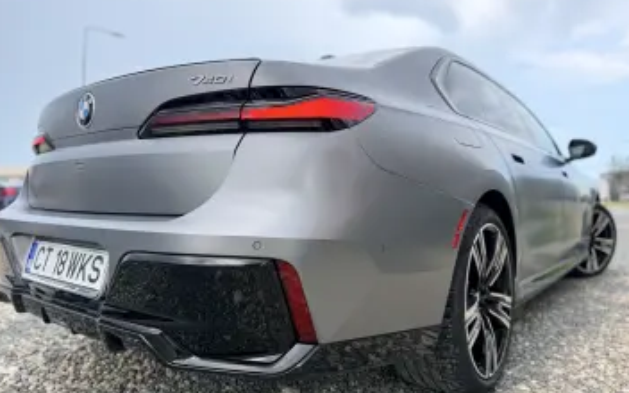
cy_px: 186
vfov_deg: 47.6
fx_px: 446
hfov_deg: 70.4
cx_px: 309
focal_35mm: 26
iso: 100
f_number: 1.78
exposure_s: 1/643
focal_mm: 6.76
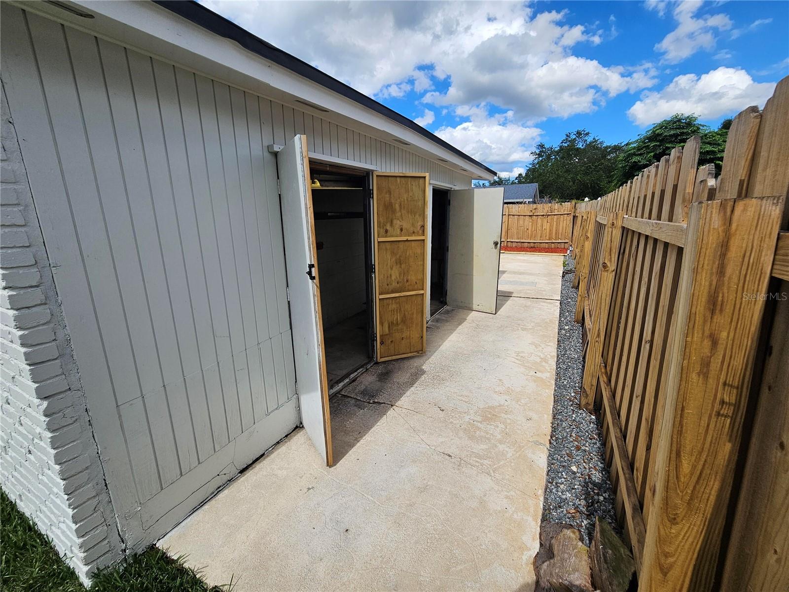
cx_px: 394
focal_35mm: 13
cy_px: 296
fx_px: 296
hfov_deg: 106.2
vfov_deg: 89.9
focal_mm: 2.2
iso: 50
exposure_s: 1/1962
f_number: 2.2
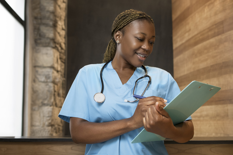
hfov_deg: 51.9
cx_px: 123
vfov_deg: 35.9
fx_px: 239
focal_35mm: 37
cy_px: 75
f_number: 2.8
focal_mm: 35
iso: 640
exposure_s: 1/125
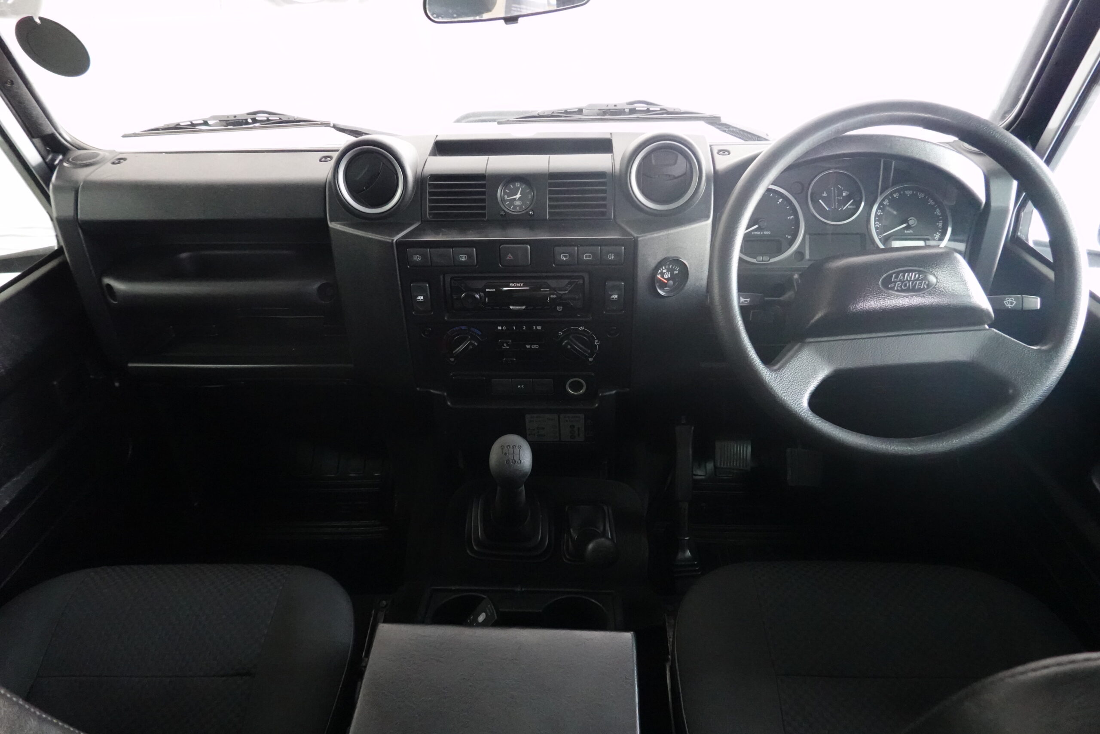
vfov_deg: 53.1
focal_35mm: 24
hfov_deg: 73.7
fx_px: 733
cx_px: 550
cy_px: 367
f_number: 2.8
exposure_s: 1/30
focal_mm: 9
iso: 4000
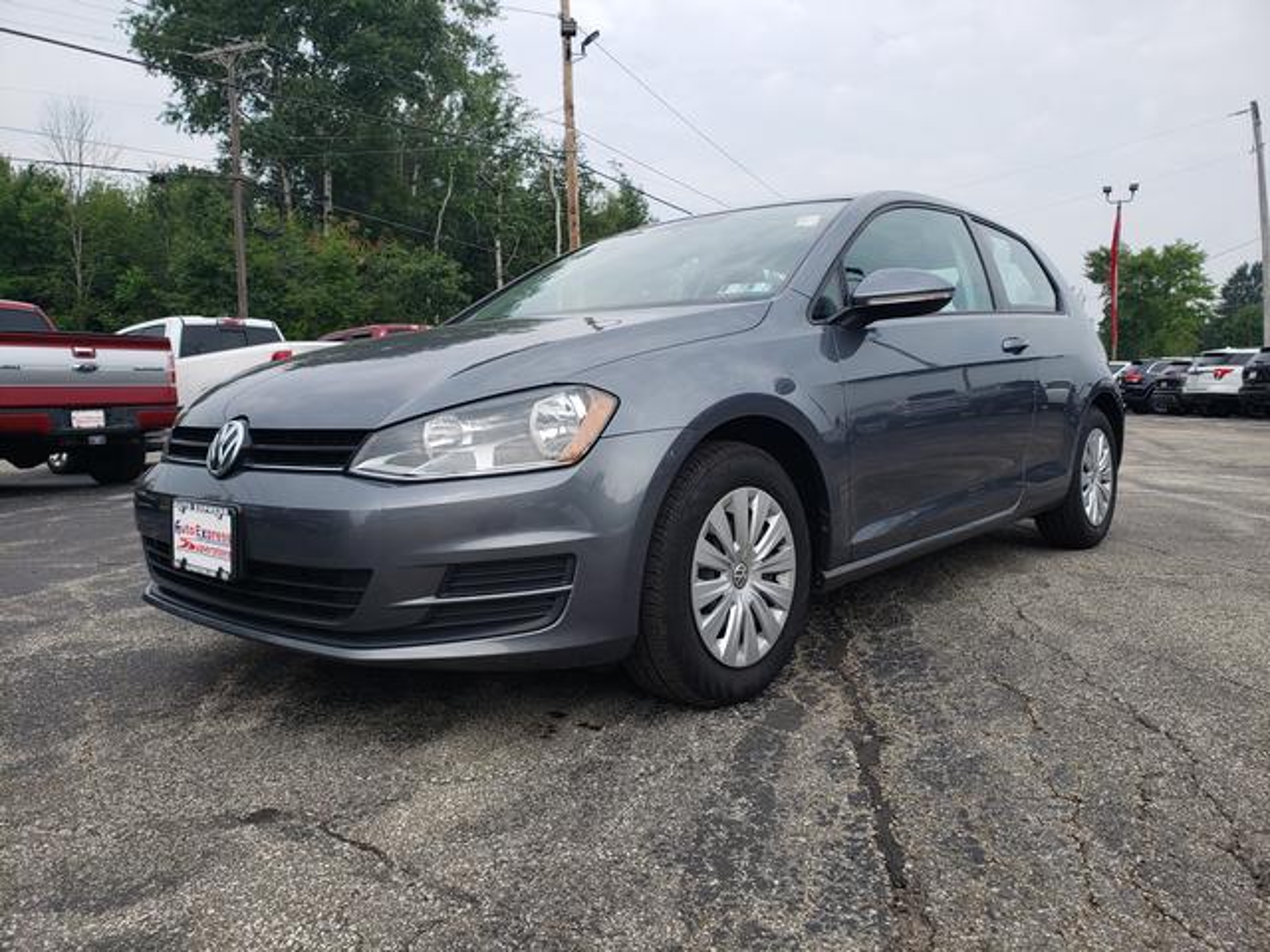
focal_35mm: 26
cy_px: 476
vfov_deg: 53.1
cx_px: 635
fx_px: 954
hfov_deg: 67.3
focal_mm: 4.3
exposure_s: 1/726
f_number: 2.4
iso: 50
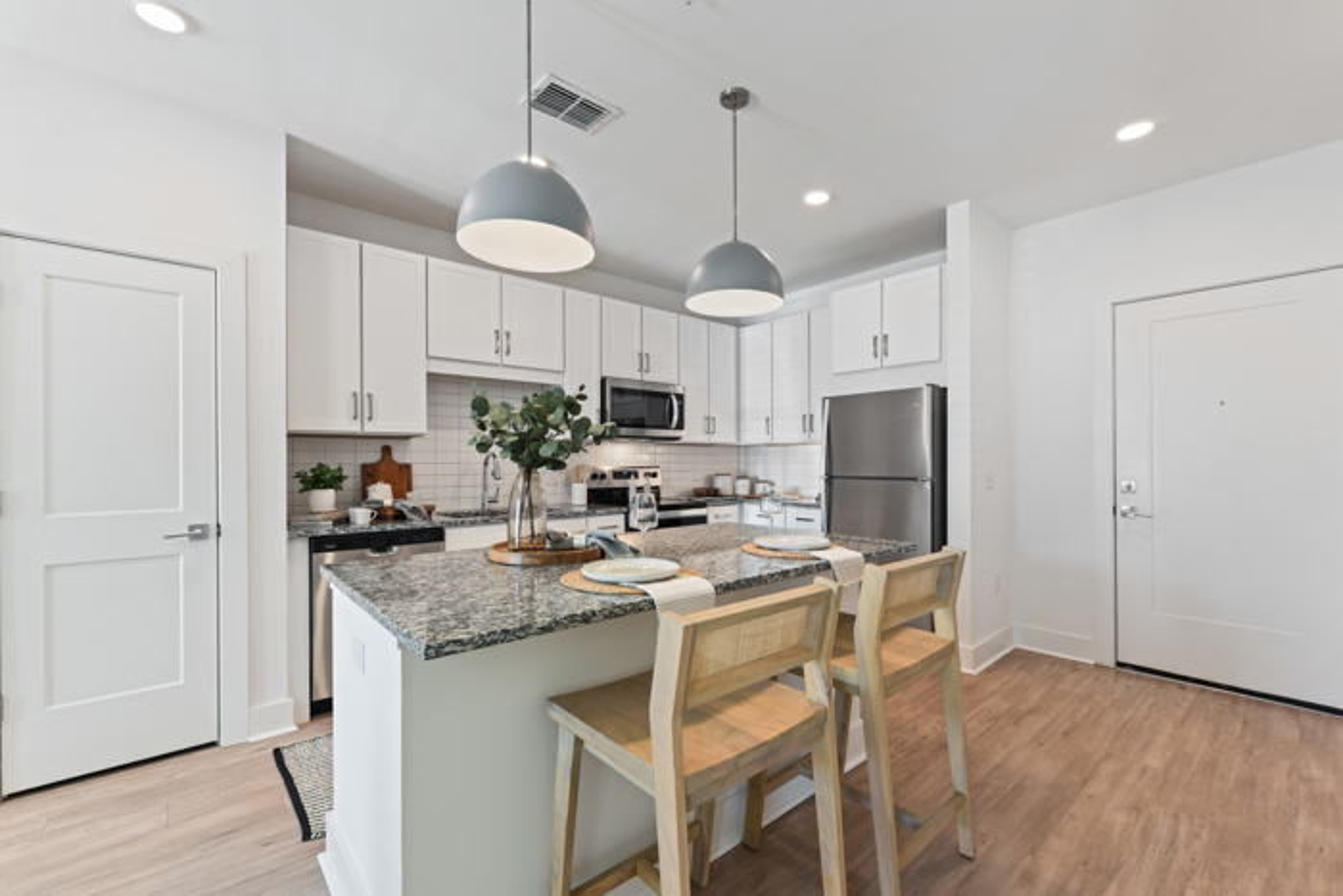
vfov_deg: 77.4
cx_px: 672
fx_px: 560
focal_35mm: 15
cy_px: 448
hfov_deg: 100.4
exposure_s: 1/10
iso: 400
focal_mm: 15
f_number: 8
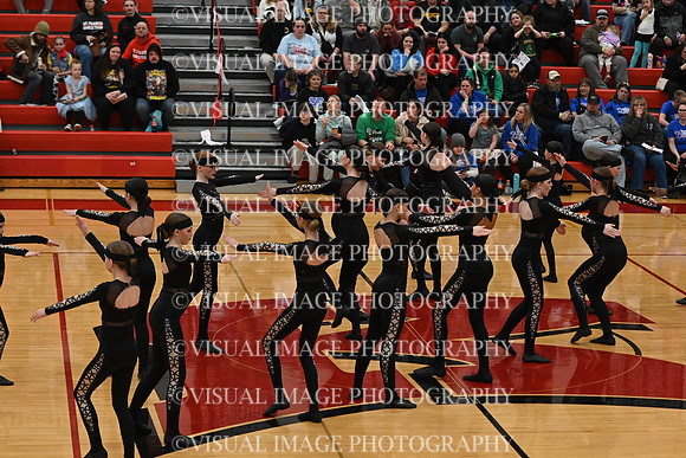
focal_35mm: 105
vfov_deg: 13.0
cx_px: 343
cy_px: 229
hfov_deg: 19.5
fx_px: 2001
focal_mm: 70
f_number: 4
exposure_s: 1/400
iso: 3200
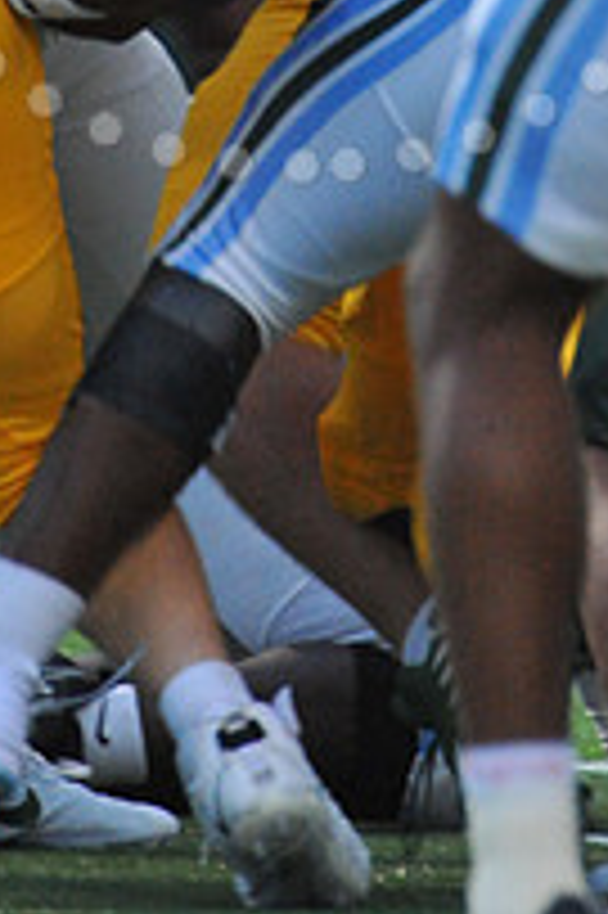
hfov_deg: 0.8
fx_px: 43416
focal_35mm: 1711
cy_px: -369
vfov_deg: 1.2
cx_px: 302
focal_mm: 600
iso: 6400
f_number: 11
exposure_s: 1/200
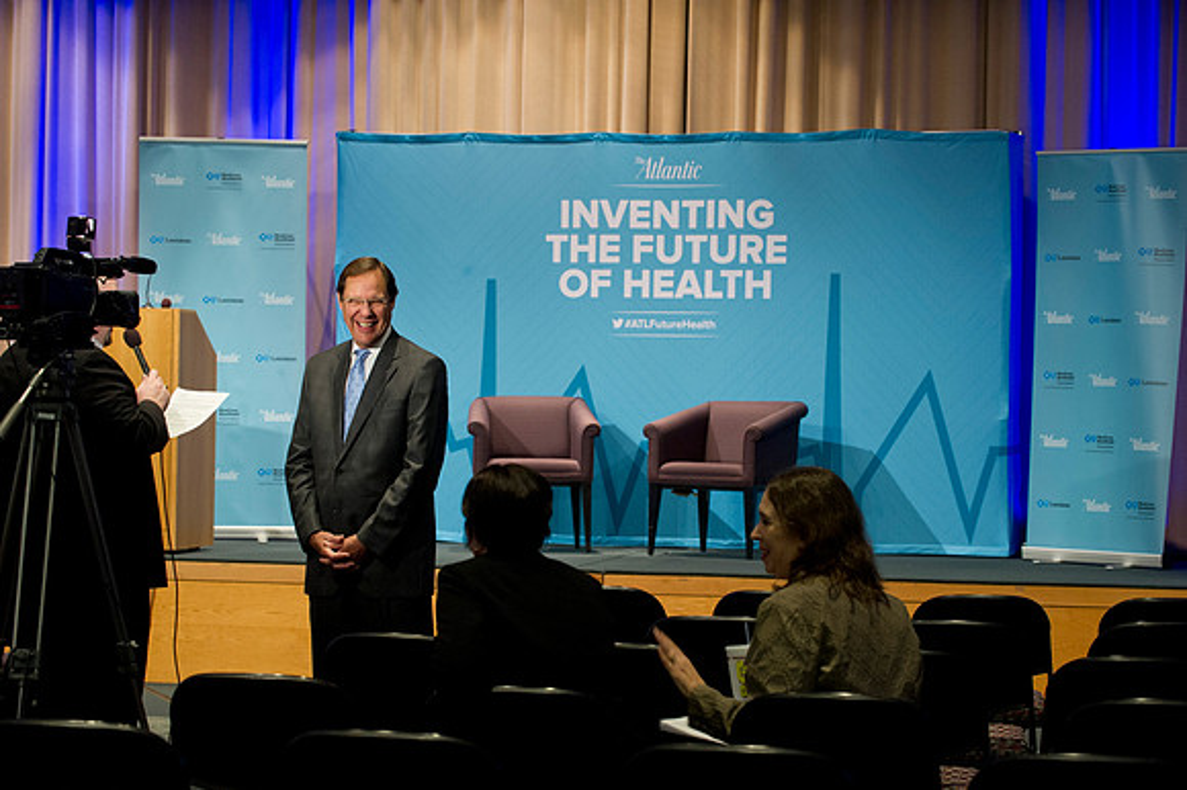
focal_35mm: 98
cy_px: 395
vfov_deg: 13.9
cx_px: 594
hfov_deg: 20.8
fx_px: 3229
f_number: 4.5
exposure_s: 1/80
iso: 2500
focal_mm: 98
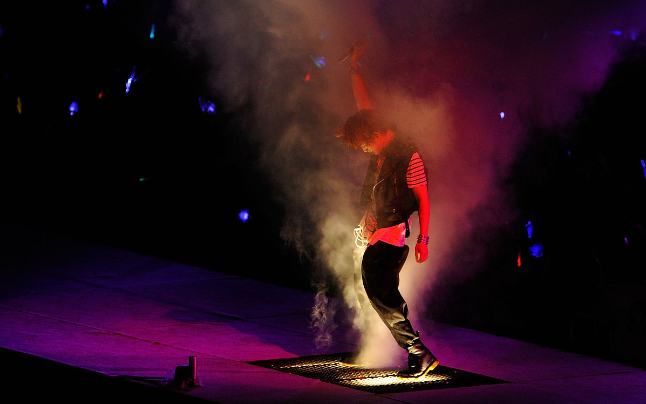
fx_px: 10774
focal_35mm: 612
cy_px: 204
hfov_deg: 3.4
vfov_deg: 2.1
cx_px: 323
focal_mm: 600
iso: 2500
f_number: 5.6
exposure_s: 1/500
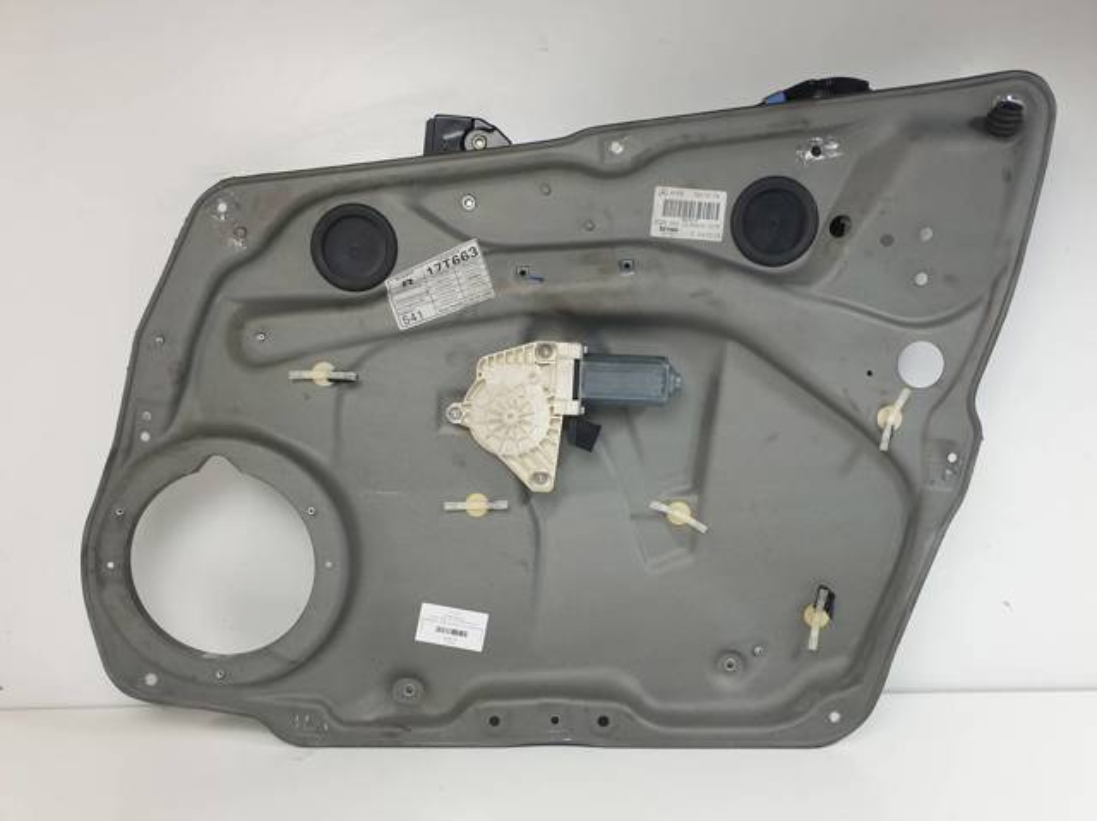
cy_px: 410
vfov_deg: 53.0
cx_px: 548
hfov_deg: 67.3
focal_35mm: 26
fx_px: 823
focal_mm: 4.3
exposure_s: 1/100
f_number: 2.4
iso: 50
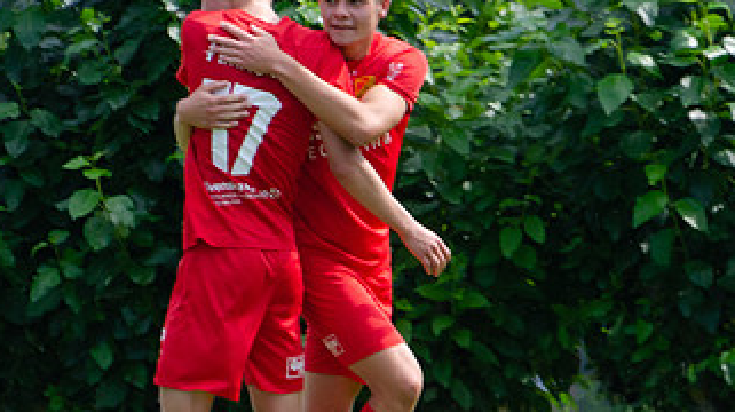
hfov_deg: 1.7
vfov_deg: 1.0
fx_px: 24246
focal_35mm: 1245
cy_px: 303
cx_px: 409
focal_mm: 300
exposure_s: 1/800
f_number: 5.6
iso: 320
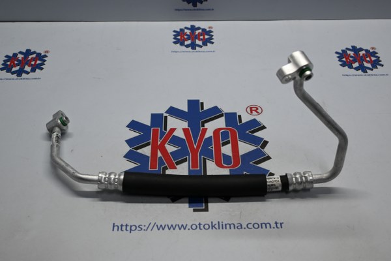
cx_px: 196
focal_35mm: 47
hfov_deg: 41.7
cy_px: 130
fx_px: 513
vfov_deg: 28.5
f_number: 5
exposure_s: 1/50
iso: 220
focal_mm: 31.5
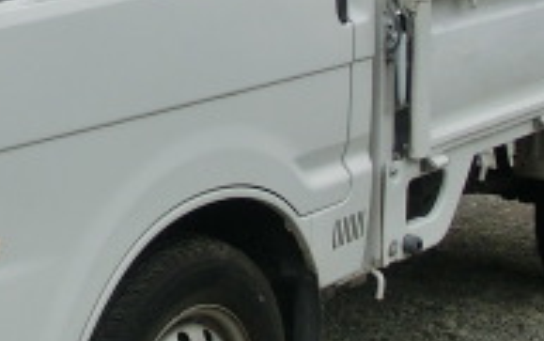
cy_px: 99
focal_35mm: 116
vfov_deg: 11.3
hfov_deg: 17.4
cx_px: -28
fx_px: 1721
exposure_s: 1/125
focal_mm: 5.86
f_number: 3.7
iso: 100
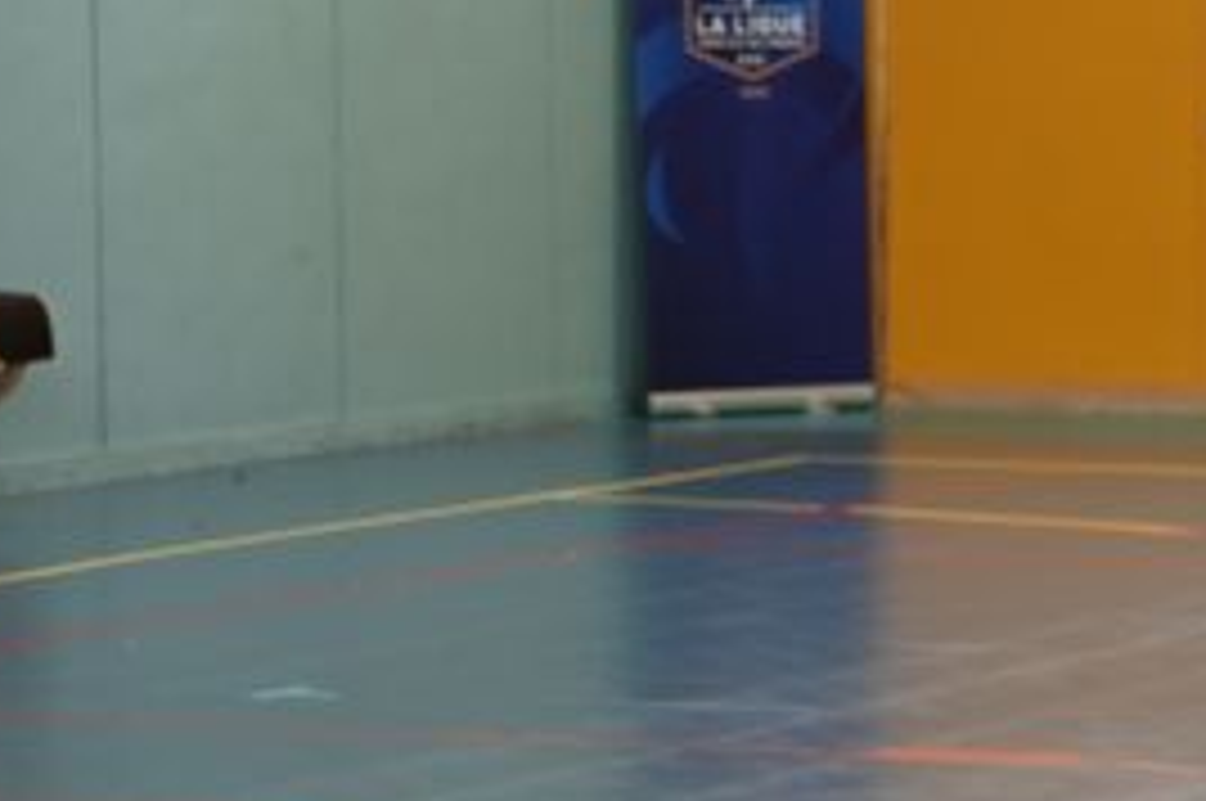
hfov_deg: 9.6
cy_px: 396
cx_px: 1656
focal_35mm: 209
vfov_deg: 6.6
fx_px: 6993
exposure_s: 1/160
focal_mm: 70
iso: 400
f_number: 2.8
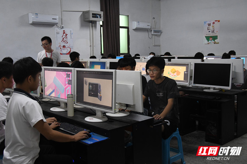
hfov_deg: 49.6
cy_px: 82
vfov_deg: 34.2
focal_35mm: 39
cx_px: 124
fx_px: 267
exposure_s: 1/100
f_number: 4
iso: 3200
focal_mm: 26
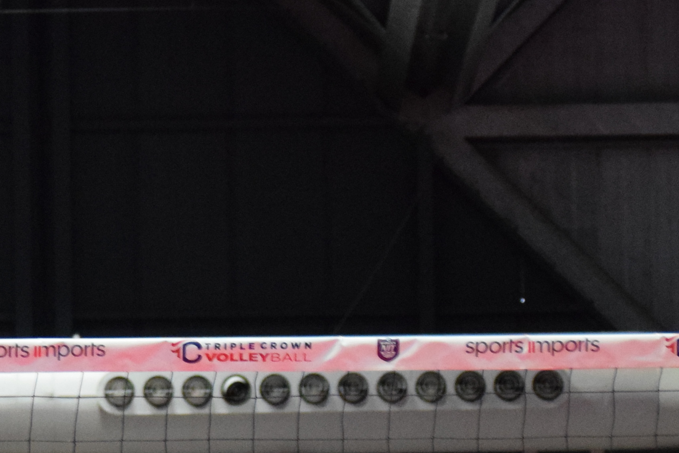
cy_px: 429
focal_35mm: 345
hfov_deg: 5.9
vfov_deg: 4.0
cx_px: -390
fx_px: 6502
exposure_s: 1/250
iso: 3200
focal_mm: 65
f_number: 4
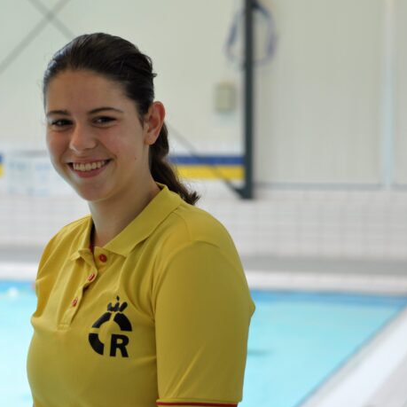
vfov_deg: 17.9
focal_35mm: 97
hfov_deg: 17.8
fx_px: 1290
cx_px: 105
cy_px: 205
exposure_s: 1/200
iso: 500
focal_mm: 50
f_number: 3.2
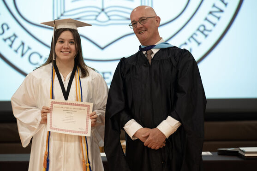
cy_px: 78
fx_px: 1577
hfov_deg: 9.3
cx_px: 120
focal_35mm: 221
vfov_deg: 6.2
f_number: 4
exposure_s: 1/100
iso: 1600
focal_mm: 200
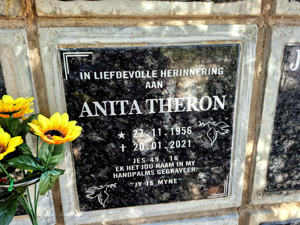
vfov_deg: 58.9
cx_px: 150
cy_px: 112
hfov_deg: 73.9
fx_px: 199
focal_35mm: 23
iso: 125
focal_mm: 5.4
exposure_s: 1/180
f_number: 1.8
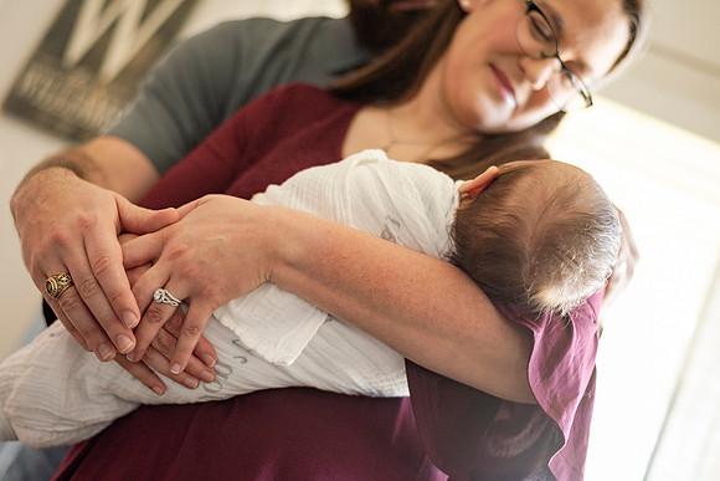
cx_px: 328
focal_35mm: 58
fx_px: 1154
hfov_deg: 34.6
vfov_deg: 23.5
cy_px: 243
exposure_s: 1/320
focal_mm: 50
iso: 640
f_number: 2
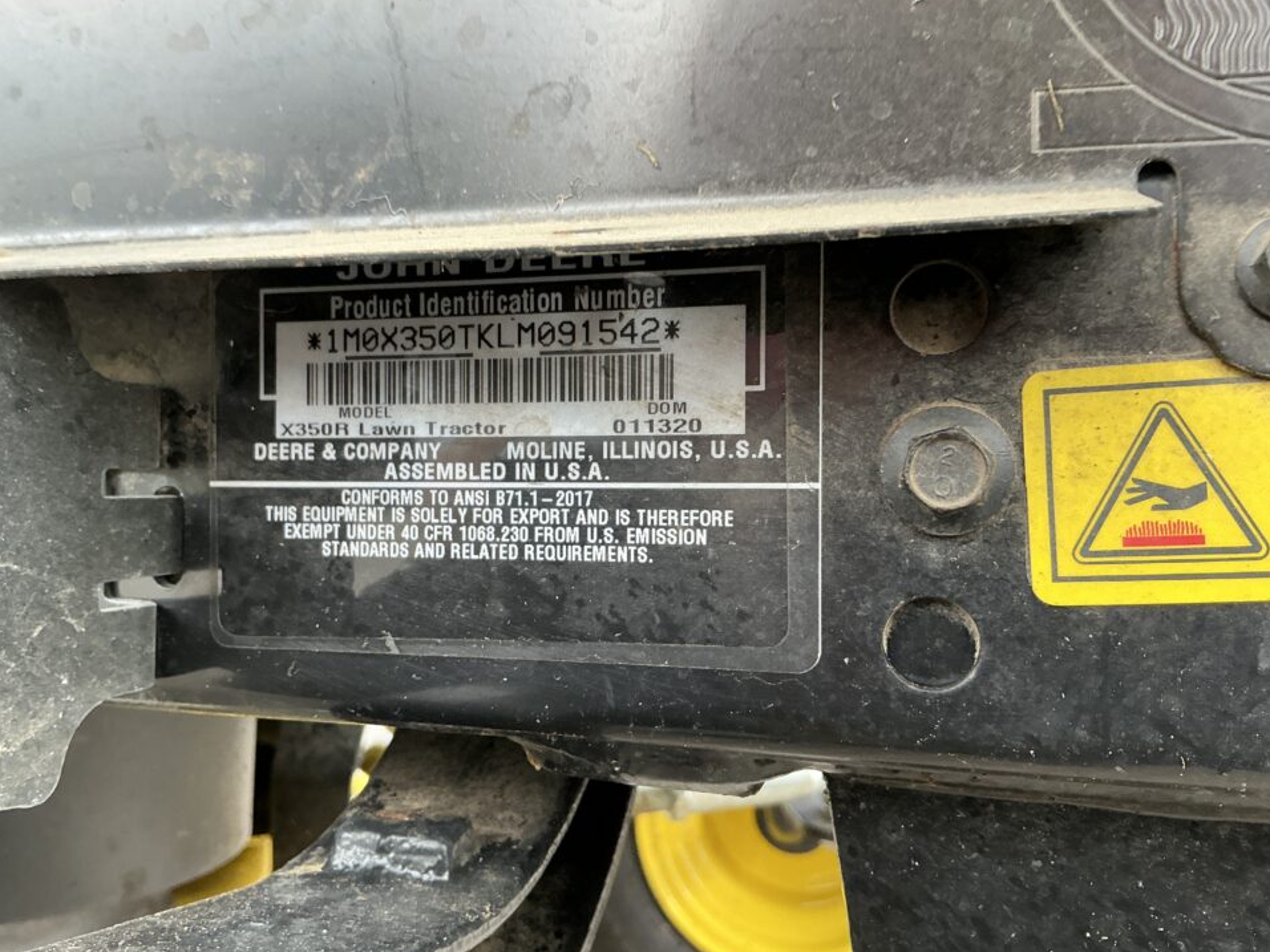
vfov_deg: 46.8
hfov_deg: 59.9
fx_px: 1101
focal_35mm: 30
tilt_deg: +3.0
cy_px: 498
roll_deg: -2.3
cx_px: 608
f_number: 1.8
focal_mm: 3
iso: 64
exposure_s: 1/114
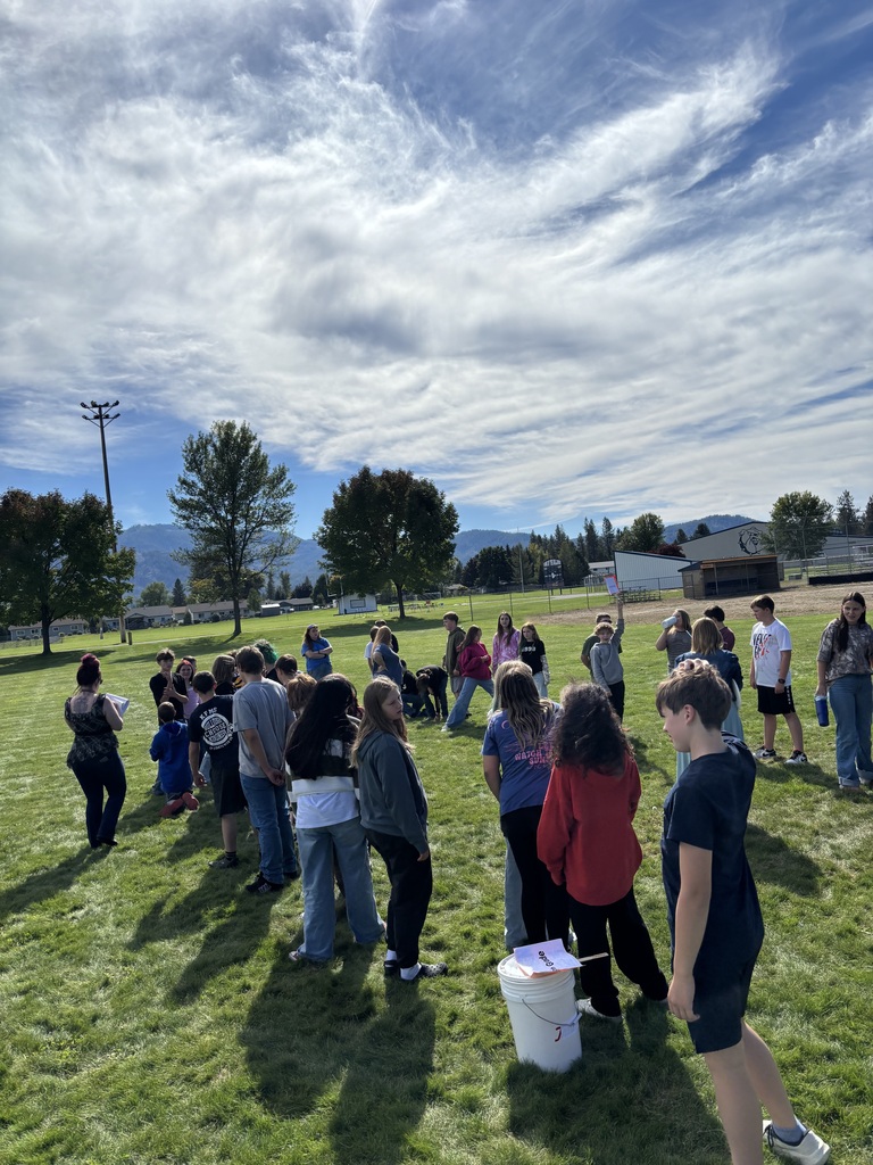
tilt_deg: +2.4
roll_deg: +4.2
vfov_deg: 67.3
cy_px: 582
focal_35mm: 26
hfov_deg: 53.1
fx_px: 874
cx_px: 436
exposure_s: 1/7692
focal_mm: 5.96
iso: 50
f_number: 1.6
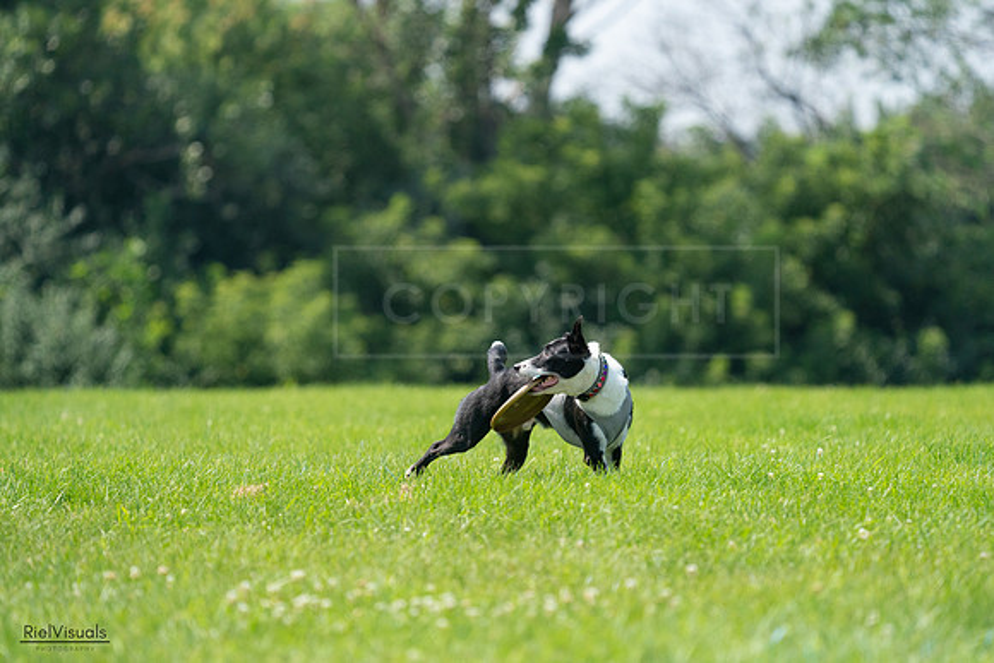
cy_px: 332
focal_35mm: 365
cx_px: 497
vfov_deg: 3.8
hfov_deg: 5.6
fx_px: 10080
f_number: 6.3
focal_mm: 365
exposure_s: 1/4000
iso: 1600
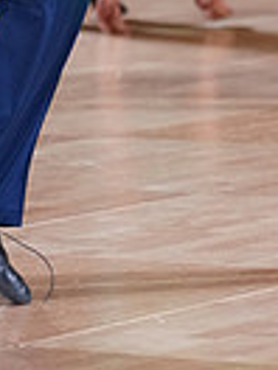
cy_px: -135
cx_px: 240
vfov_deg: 4.9
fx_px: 4305
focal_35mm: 402
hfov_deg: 3.7
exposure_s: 1/400
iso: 2500
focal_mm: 95
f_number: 2.8
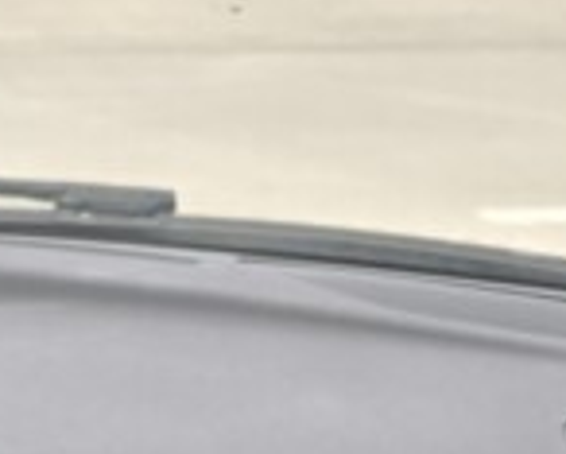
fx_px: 2632
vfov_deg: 8.8
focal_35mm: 157
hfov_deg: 10.7
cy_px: 1149
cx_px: -740
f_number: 1.7
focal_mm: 6.3
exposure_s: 1/180
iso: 25
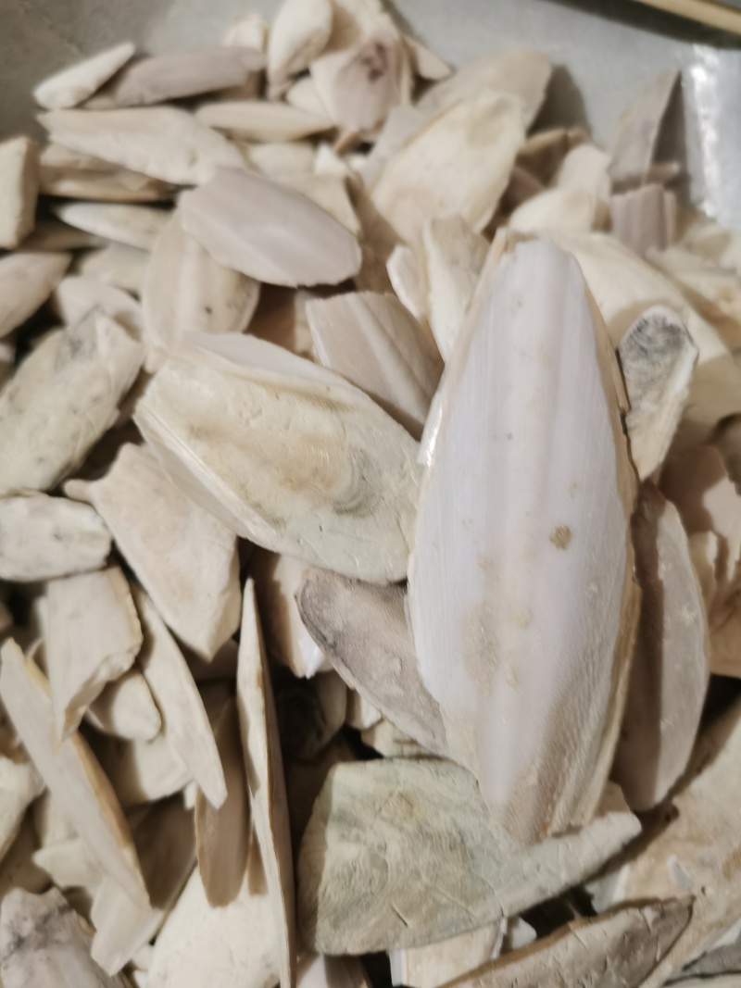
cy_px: 494
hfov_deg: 51.3
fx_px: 771
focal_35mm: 27
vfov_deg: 65.3
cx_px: 370
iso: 320
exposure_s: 1/33.3
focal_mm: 5.58
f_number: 1.8
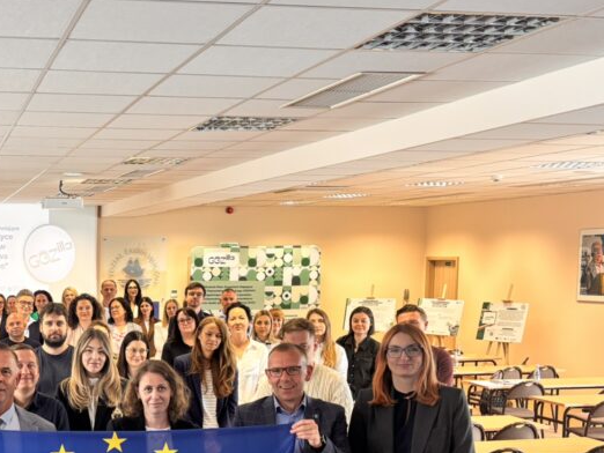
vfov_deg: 28.1
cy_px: 344
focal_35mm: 51
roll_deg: +0.5
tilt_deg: -5.7
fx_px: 890
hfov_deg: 35.6
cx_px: 76
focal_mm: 5.96
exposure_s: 1/119
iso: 125
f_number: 1.6
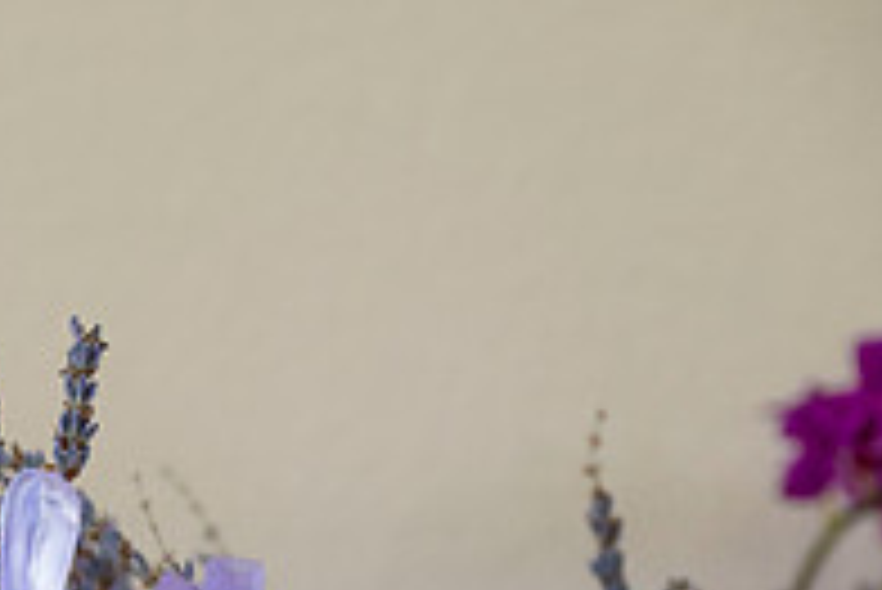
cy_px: 777
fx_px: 5443
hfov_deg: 9.1
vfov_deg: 6.2
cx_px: -382
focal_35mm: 222
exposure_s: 1/80
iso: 800
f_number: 5.6
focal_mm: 75
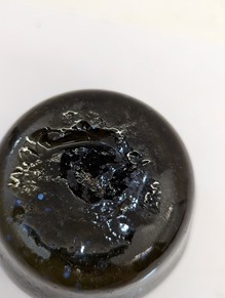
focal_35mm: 33
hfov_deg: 42.9
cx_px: 96
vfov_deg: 55.3
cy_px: 151
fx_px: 285
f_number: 1.85
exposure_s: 1/134
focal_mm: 6.81
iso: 164
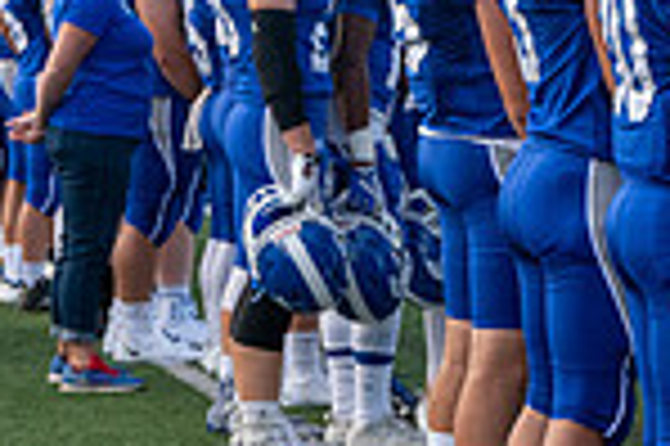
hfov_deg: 10.3
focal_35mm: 187
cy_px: 264
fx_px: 3476
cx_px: 1259
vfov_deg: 7.3
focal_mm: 48
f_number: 5.6
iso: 1600
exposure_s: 1/1000
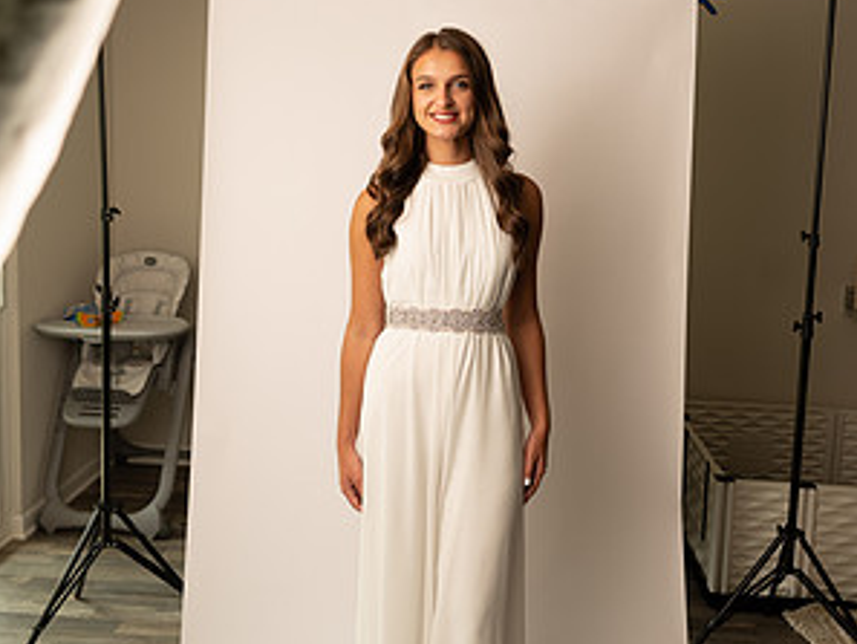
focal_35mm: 35
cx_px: 427
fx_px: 867
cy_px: 257
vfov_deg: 40.5
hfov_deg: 52.6
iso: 100
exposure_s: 1/160
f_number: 3.2
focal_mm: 24
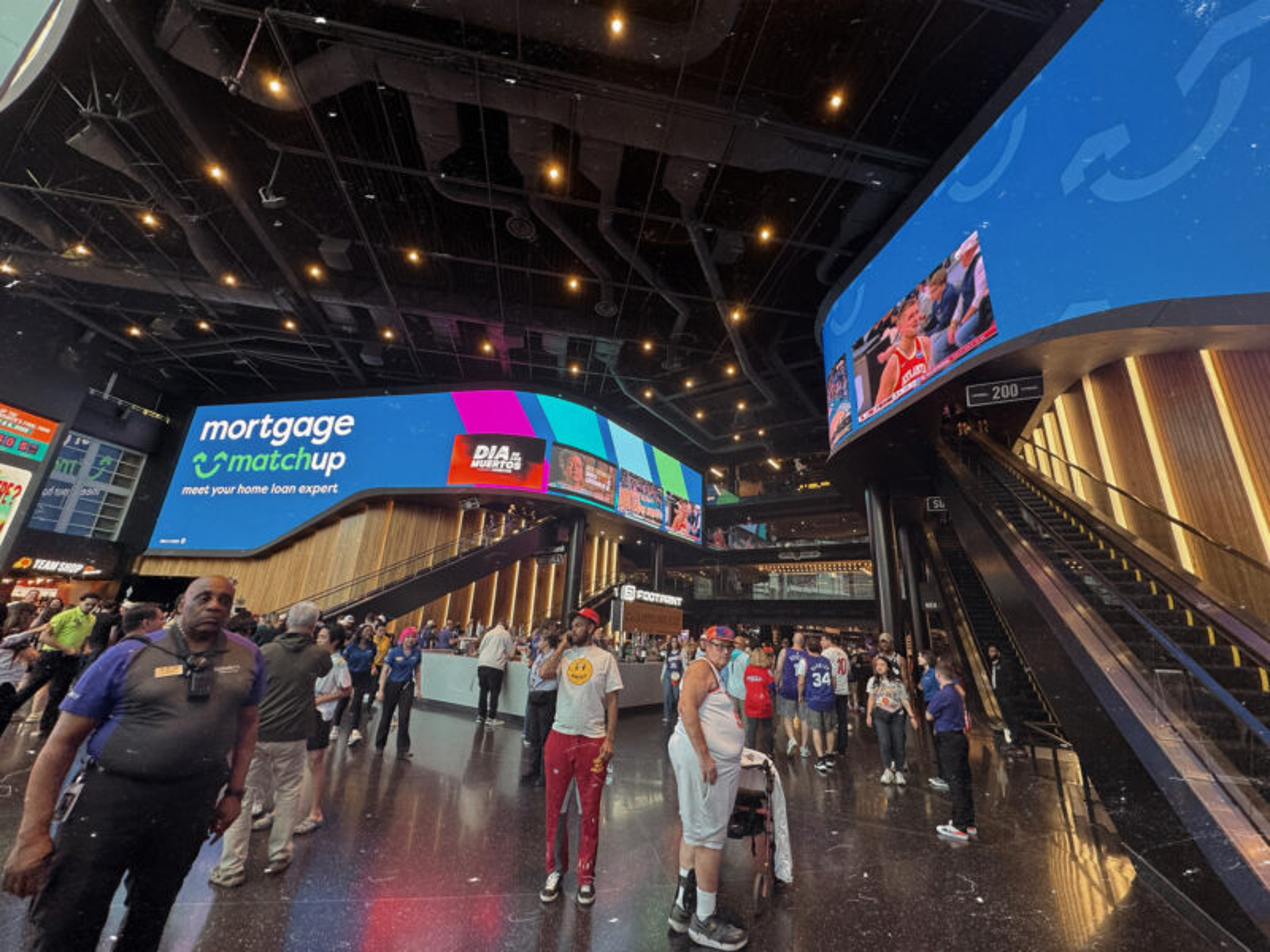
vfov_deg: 85.7
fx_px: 514
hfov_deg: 102.1
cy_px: 476
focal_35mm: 14
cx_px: 635
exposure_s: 1/60
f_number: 2.2
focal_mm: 2.22
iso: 250
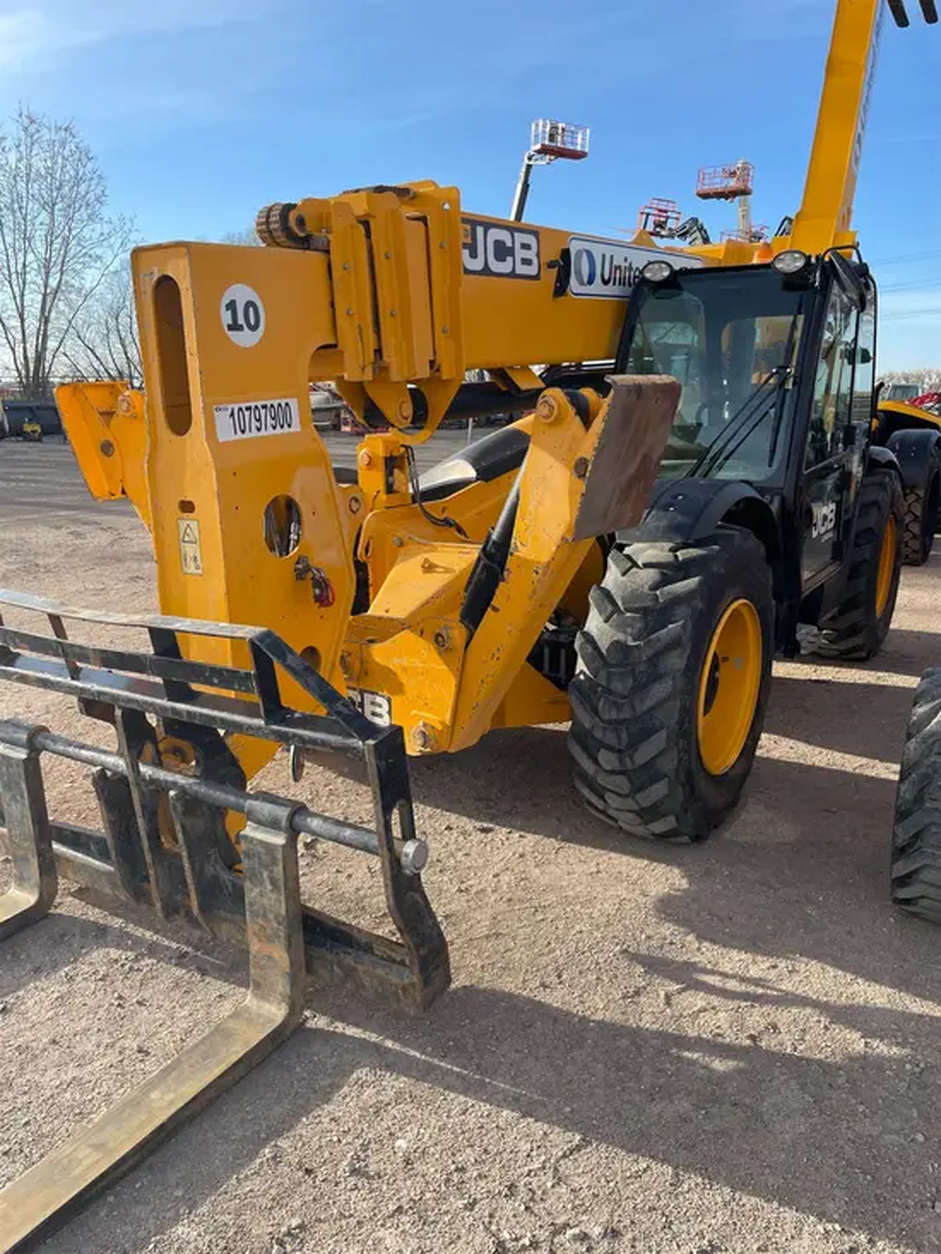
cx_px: 470
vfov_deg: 67.3
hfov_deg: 53.1
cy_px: 627
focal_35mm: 26
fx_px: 942
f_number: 1.6
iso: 32
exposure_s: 1/1233
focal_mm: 4.2
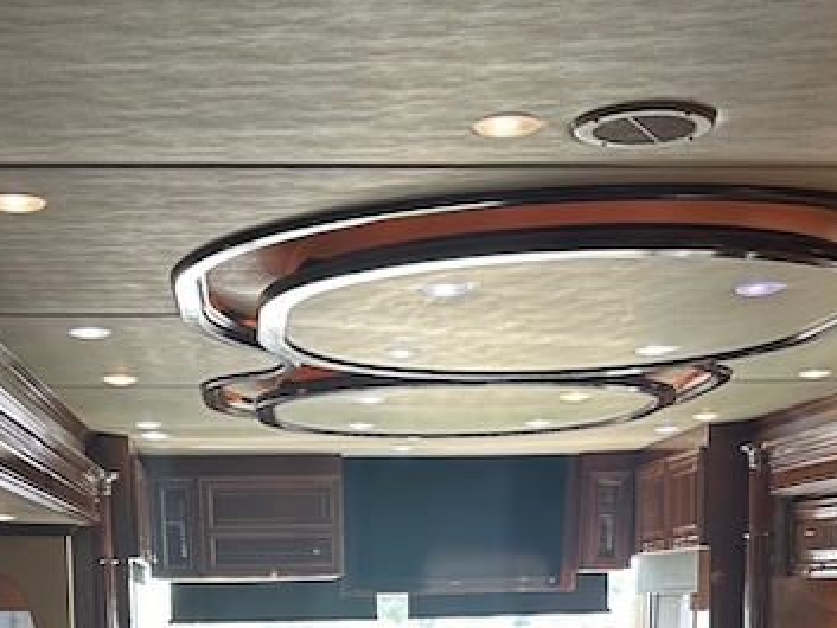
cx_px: 417
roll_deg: +1.9
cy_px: 837
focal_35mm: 68
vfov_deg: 19.7
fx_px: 1645
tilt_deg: -7.4
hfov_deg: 28.6
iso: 125
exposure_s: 1/82
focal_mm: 6.86
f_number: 1.78
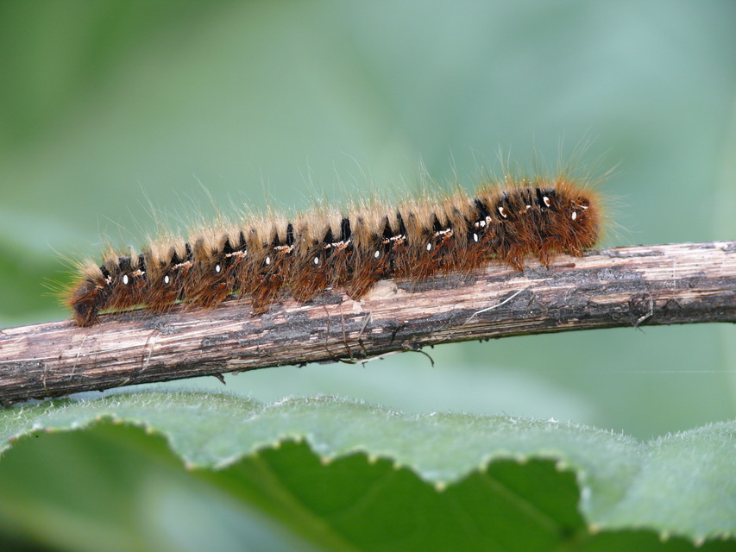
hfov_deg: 13.4
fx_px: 3126
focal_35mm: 147
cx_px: 368
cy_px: 276
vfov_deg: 10.1
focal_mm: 31.1
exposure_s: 1/100
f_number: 3.6
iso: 100
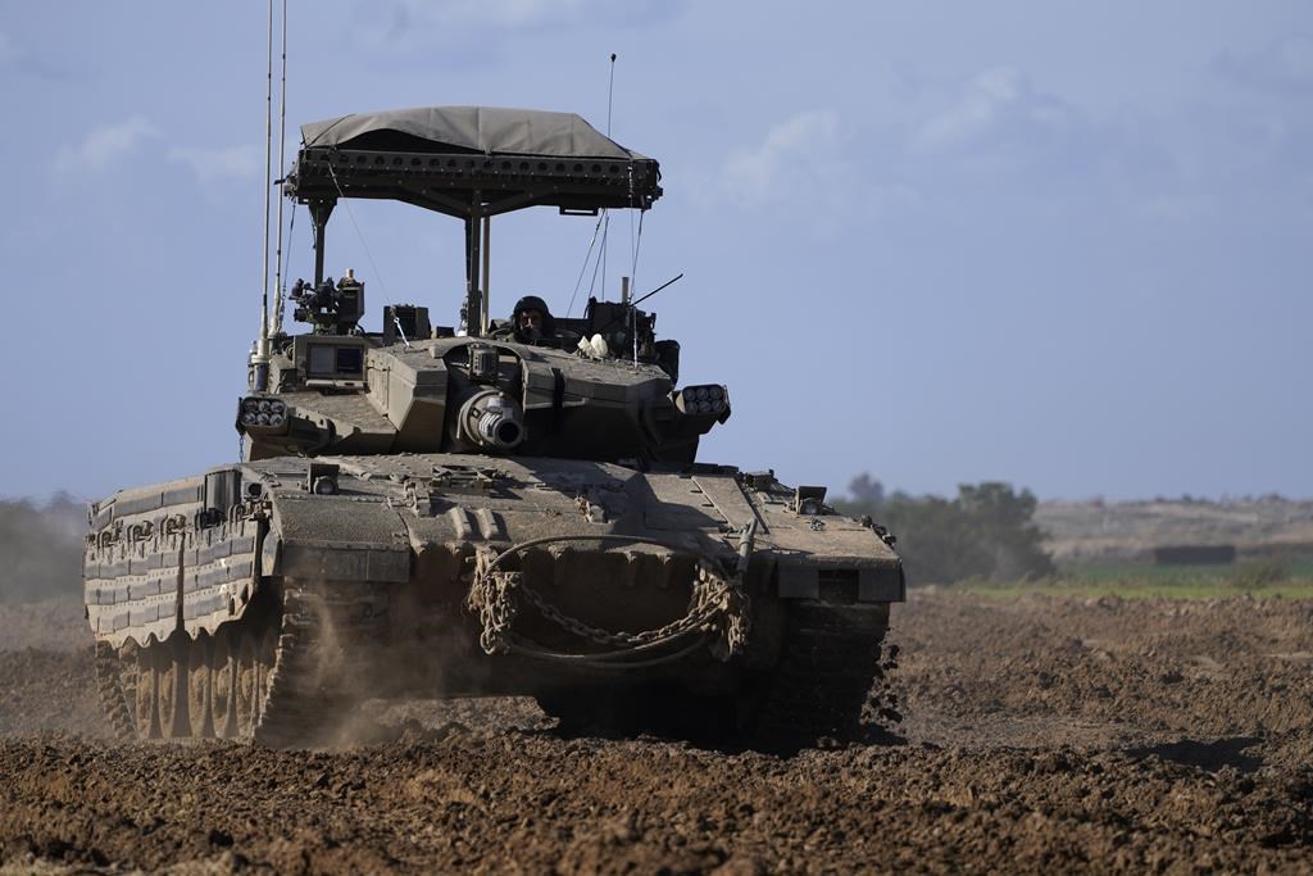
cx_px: 656
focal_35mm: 312
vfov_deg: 4.4
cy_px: 438
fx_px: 11380
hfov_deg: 6.6
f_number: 6.3
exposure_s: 1/1000
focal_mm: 312
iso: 100
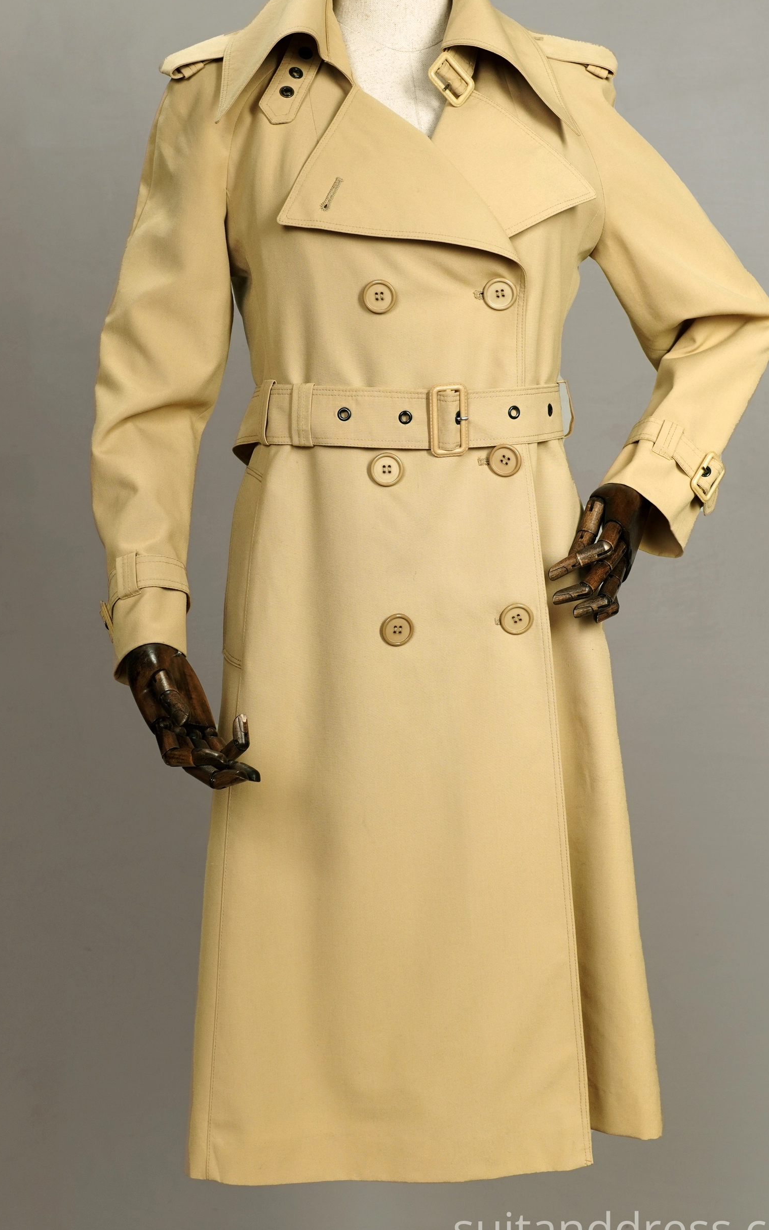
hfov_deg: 22.4
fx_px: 1945
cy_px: 570
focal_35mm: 58
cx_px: 391
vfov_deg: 35.1
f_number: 5.6
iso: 400
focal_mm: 32
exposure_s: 1/50
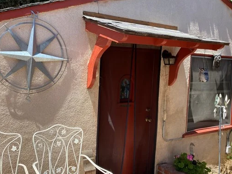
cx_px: 102
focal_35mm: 33
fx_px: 221
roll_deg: -2.8
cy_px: 78
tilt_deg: -5.0
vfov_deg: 42.9
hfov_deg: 55.2
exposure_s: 1/1093
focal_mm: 4.25
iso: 32
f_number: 1.8
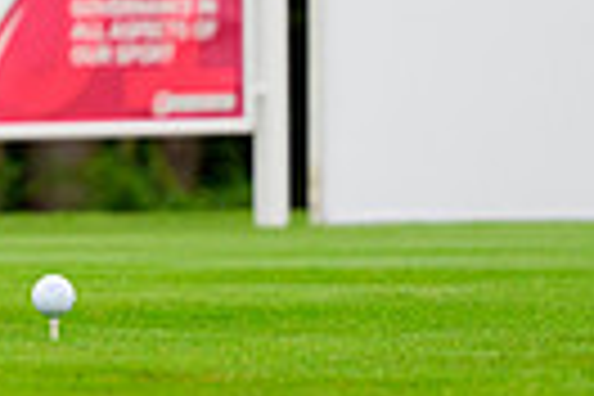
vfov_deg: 4.2
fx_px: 5379
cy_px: -403
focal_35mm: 326
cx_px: -382
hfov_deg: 6.2
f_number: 2.8
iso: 1000
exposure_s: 1/3200
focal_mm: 74
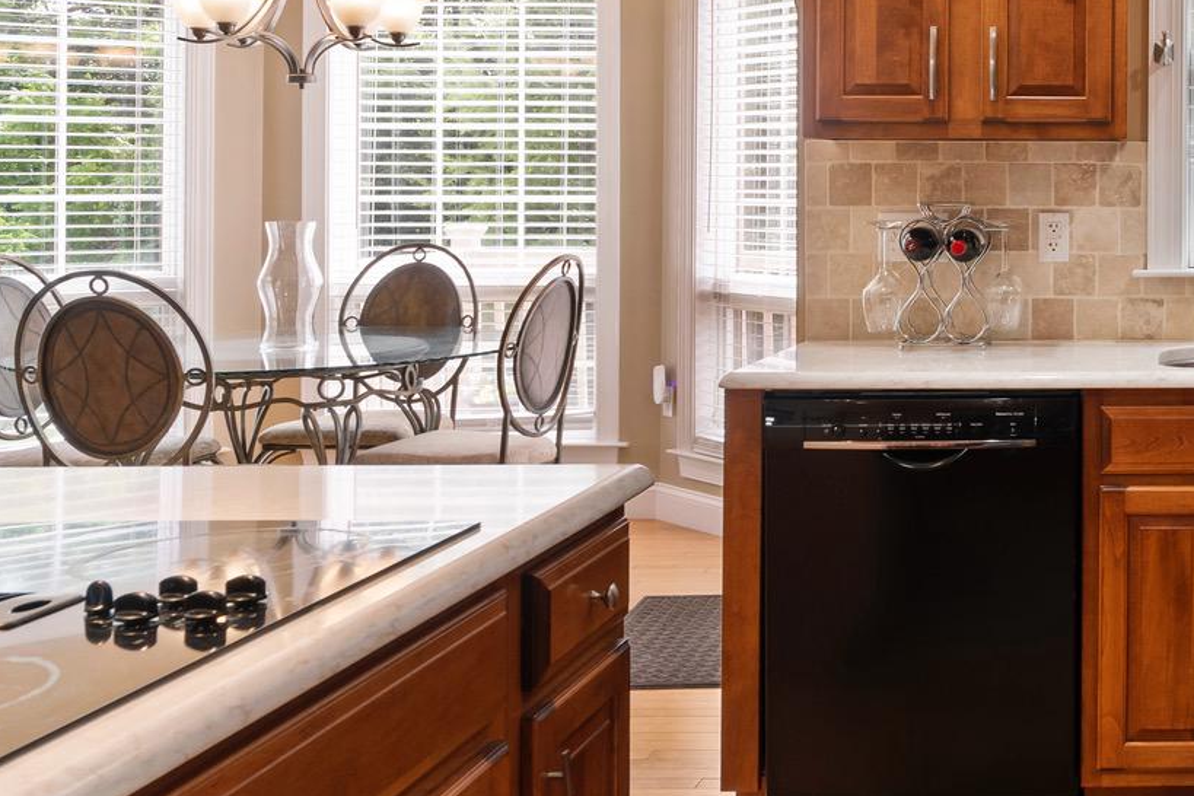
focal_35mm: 45
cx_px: 1255
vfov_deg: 29.2
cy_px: 163
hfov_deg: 37.7
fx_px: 1492
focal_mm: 18
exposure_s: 1/10
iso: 500
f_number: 8
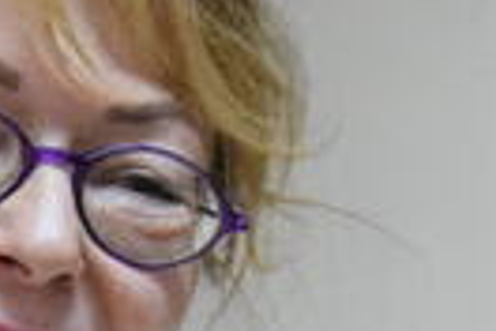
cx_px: 79
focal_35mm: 557
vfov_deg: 2.5
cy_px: 735
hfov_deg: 3.7
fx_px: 7674
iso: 3200
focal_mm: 48
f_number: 5.3
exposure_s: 1/60
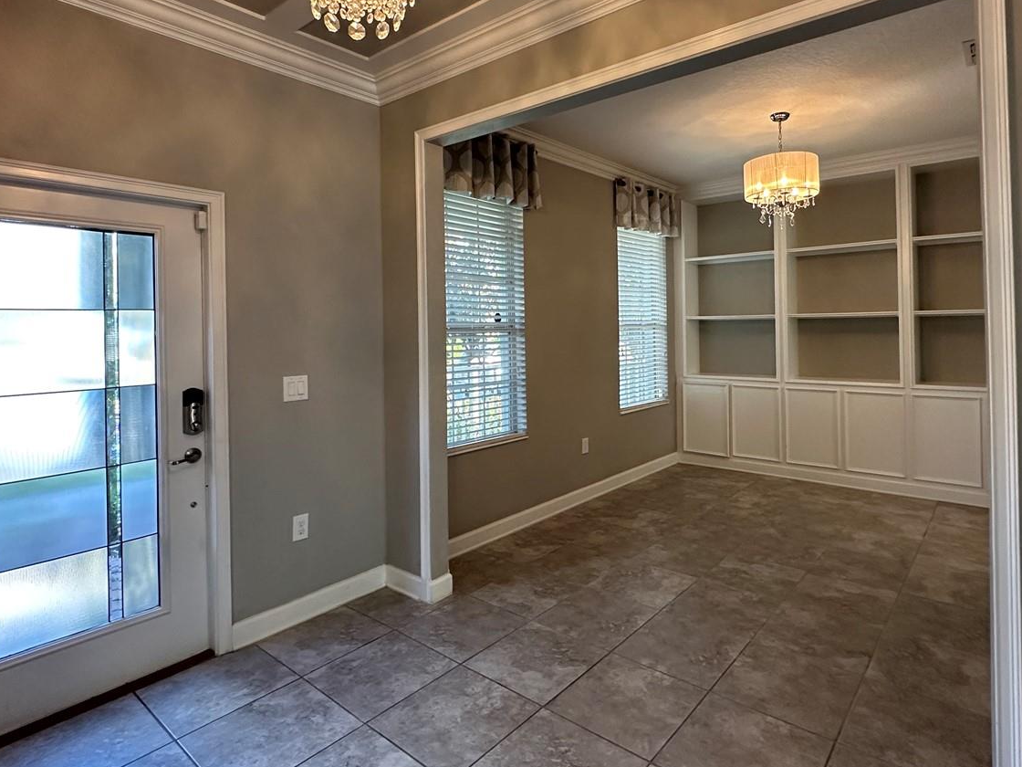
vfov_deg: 65.6
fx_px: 590
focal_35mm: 20
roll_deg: +0.9
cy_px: 320
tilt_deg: +0.1
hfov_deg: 81.5
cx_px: 559
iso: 320
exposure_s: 1/120
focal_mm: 2.22
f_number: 2.2
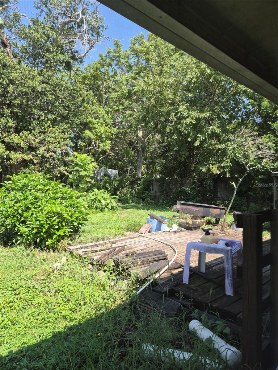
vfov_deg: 73.9
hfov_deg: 58.9
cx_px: 139
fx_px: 246
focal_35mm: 23
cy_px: 185
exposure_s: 1/280
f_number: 1.8
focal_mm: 5.4
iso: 25
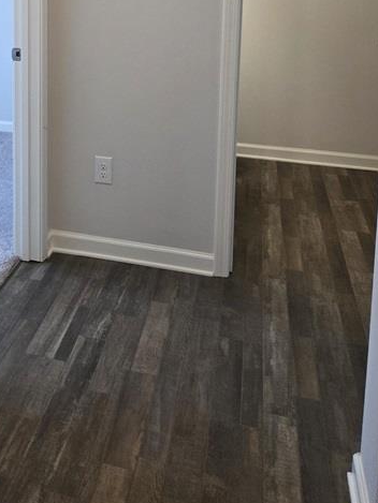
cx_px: 28
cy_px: 38
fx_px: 684
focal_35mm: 47
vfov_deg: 37.4
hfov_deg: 29.4
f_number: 1.8
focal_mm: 5.4
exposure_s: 1/120
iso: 250
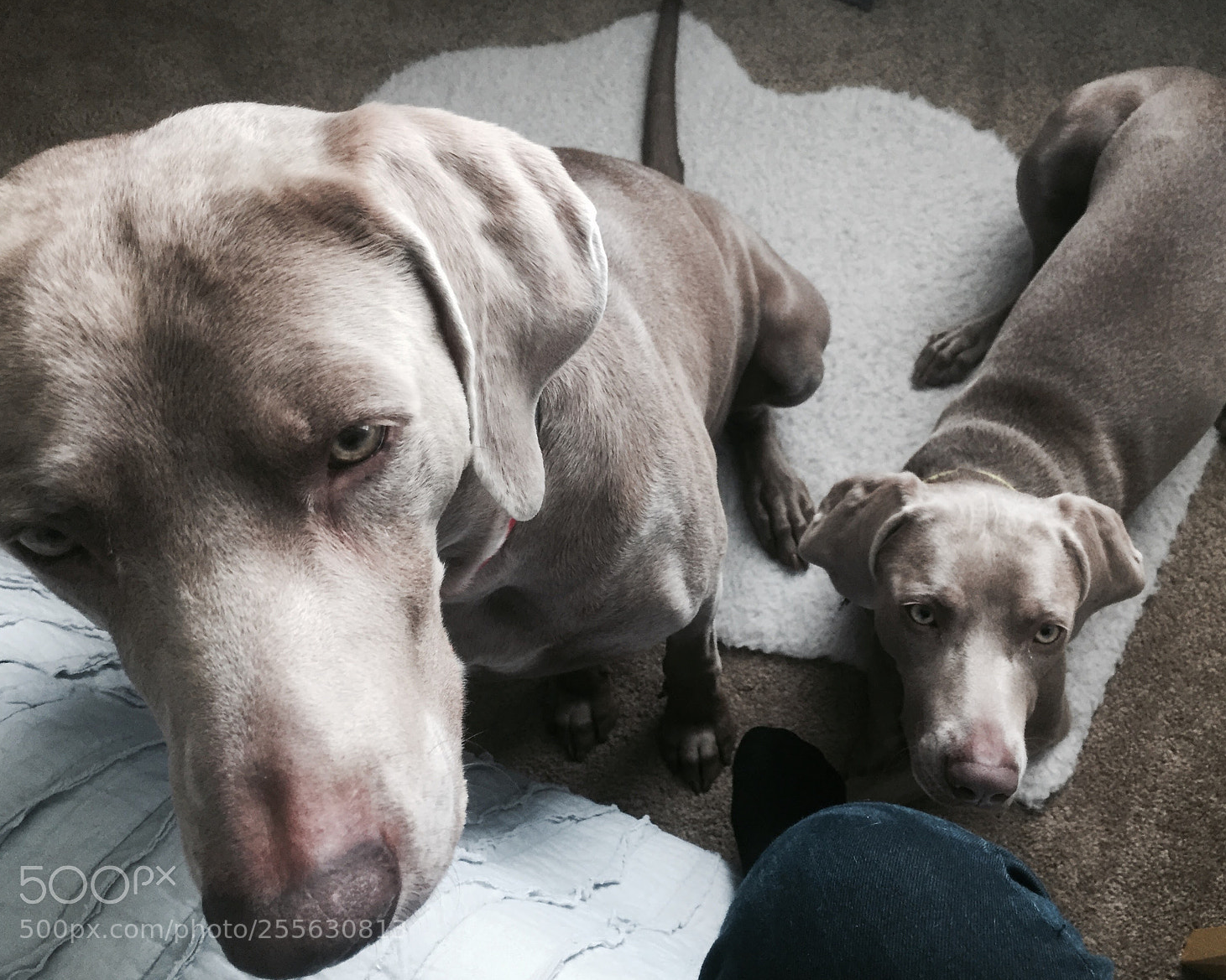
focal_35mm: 31
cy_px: 492
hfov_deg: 57.2
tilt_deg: -68.6
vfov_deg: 47.1
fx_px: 1125
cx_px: 639
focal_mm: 4.15
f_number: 2.2
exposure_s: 1/30
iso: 50
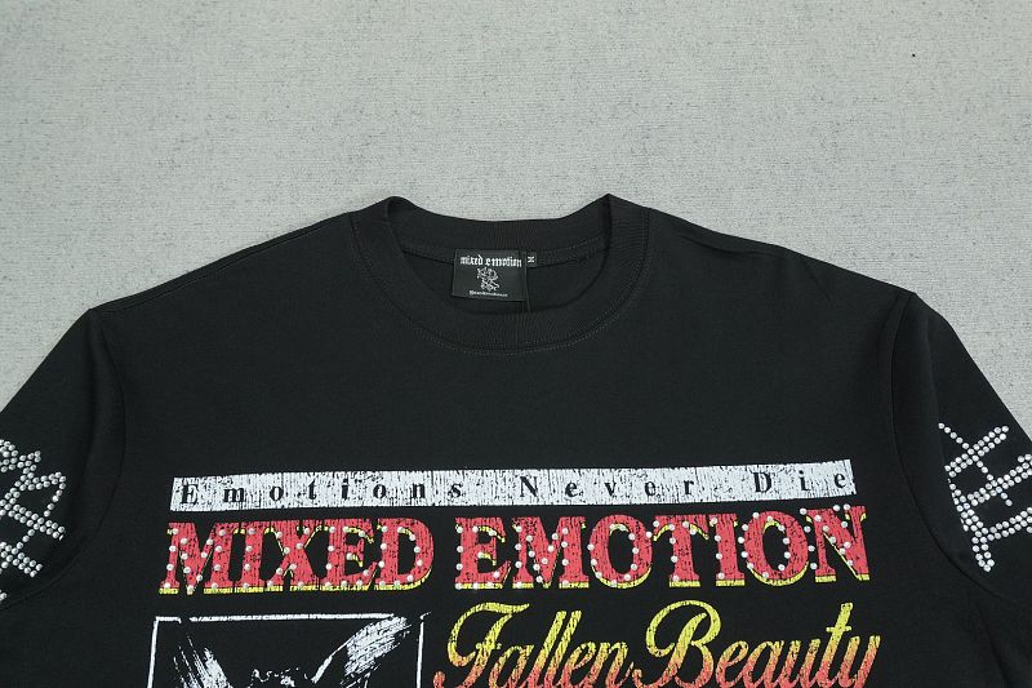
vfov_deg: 34.2
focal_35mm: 39
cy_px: 344
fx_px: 1118
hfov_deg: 49.6
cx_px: 516
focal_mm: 26
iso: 1000
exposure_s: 1/160
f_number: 8
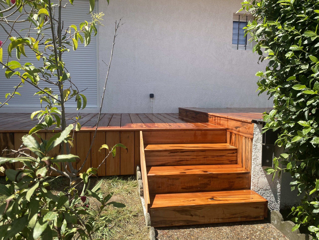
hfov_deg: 67.3
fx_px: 240
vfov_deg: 53.1
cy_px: 120
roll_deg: -1.2
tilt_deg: -4.0
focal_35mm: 26
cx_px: 160
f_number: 1.8
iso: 32
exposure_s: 1/1412
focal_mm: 4.25
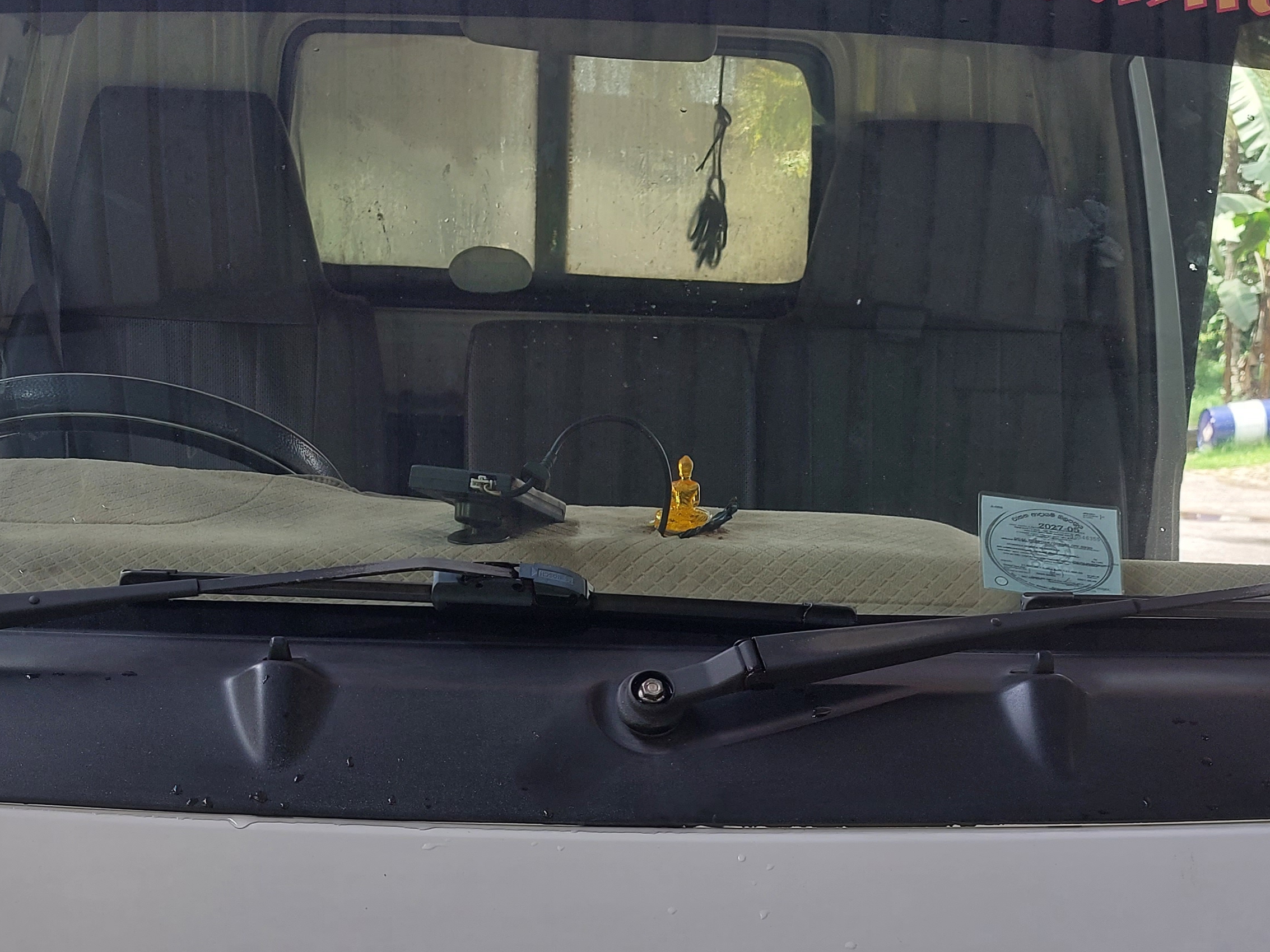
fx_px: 1871
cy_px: 945
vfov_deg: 27.0
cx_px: 549
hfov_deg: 37.4
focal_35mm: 51
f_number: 1.8
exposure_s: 1/100
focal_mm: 5.23
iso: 40
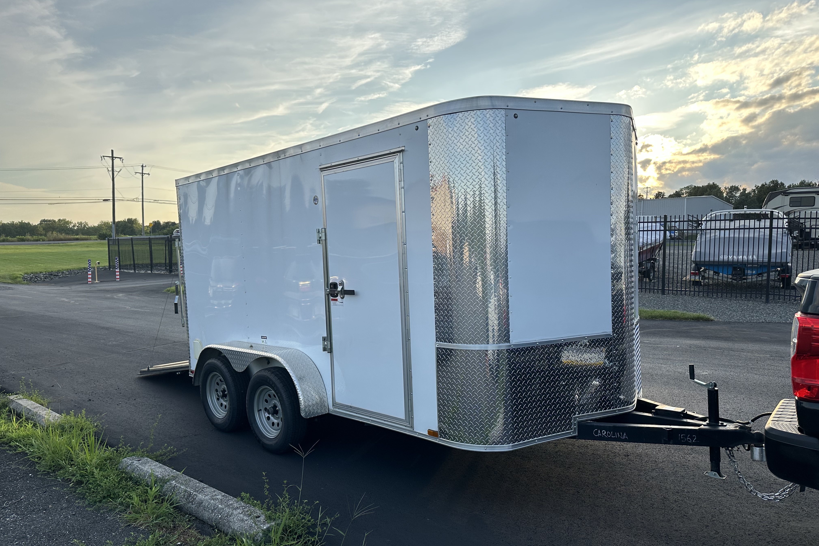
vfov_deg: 51.2
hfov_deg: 71.5
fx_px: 569
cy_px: 300
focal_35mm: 25
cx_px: 410
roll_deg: -0.5
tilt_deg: -4.2
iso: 80
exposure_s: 1/1779
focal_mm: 6.86
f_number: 1.78
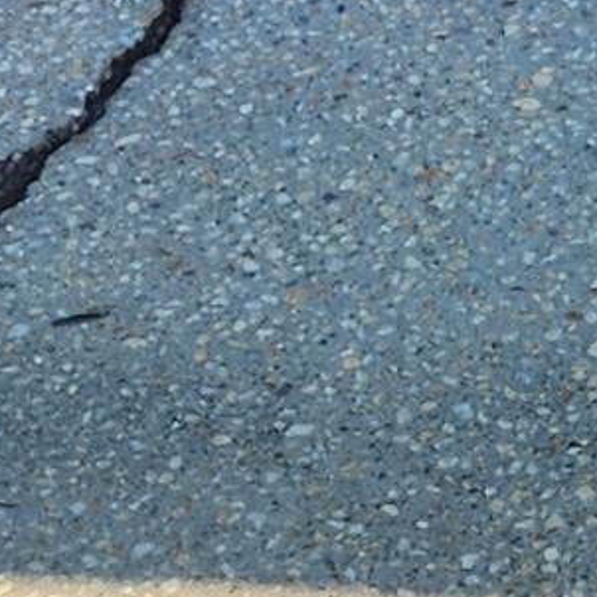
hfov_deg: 8.2
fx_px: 3941
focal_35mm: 202
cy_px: -1388
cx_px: 1228
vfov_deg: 7.3
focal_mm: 6.4
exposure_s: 1/315
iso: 12
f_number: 1.8
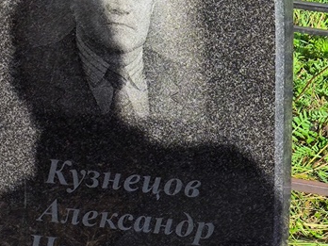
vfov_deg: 12.8
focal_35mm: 115
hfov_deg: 17.1
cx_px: 171
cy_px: 200
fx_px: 1090
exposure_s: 1/1014
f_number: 1.7
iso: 50
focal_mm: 4.71
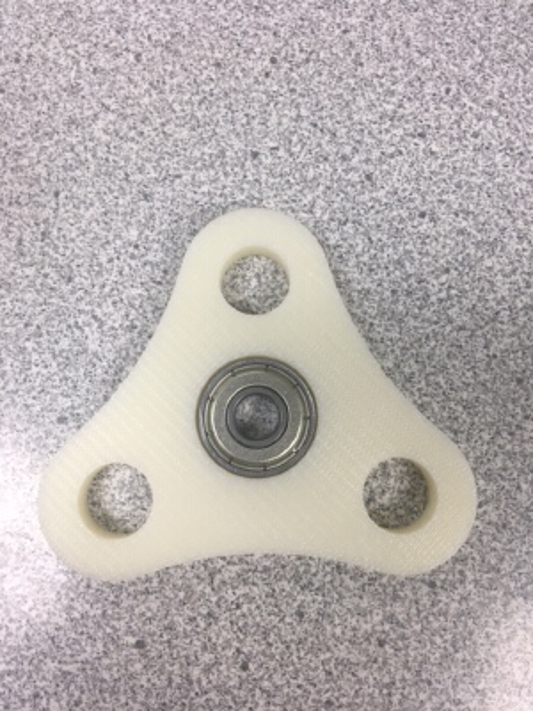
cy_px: 356
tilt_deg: -83.3
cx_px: 266
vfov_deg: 61.7
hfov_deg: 48.2
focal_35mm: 29
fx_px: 595
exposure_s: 1/30
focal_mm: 4.15
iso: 25
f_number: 2.2
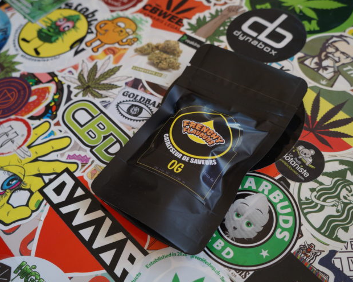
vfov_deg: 40.6
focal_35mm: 37
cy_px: 144
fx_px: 382
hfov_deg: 49.5
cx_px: 192
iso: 400
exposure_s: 1/100
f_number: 5
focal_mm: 21
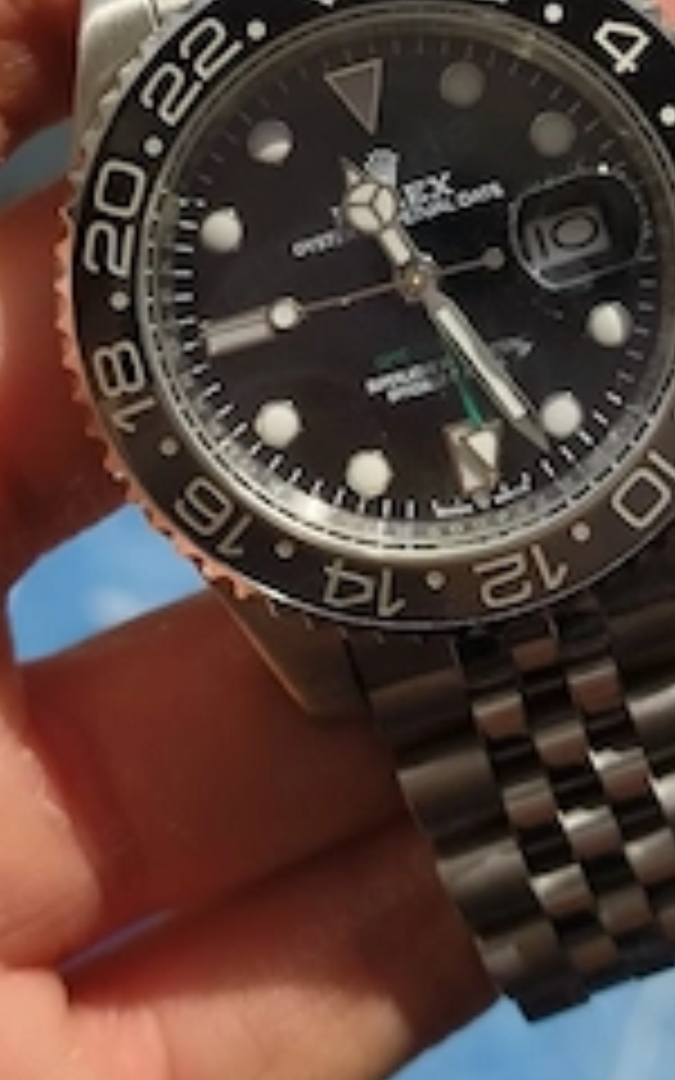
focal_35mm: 88
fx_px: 2590
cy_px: 256
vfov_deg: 23.3
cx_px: 446
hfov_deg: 14.8
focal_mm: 5.56
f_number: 1.87
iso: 101
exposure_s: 1/2000
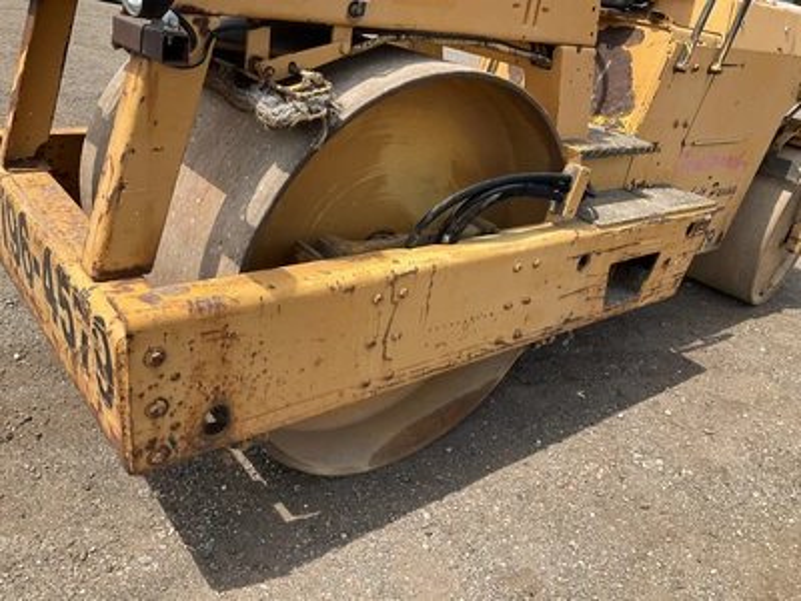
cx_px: 400
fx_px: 671
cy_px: 300
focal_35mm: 29
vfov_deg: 48.2
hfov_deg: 61.7
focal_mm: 3
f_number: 1.8
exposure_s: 1/883
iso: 25
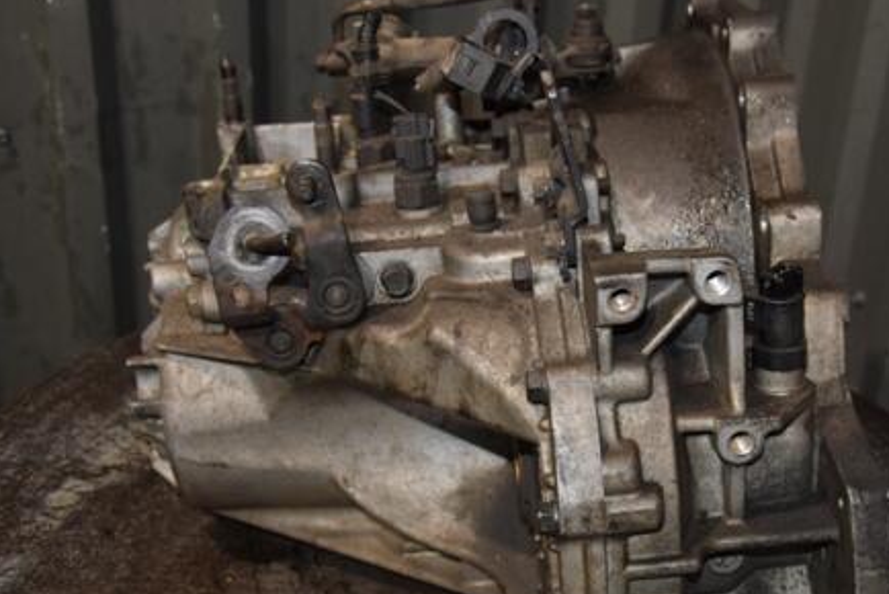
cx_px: 565
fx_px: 1433
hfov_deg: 34.3
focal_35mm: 58
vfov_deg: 23.4
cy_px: 371
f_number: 5
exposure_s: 1/60
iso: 800
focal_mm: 28
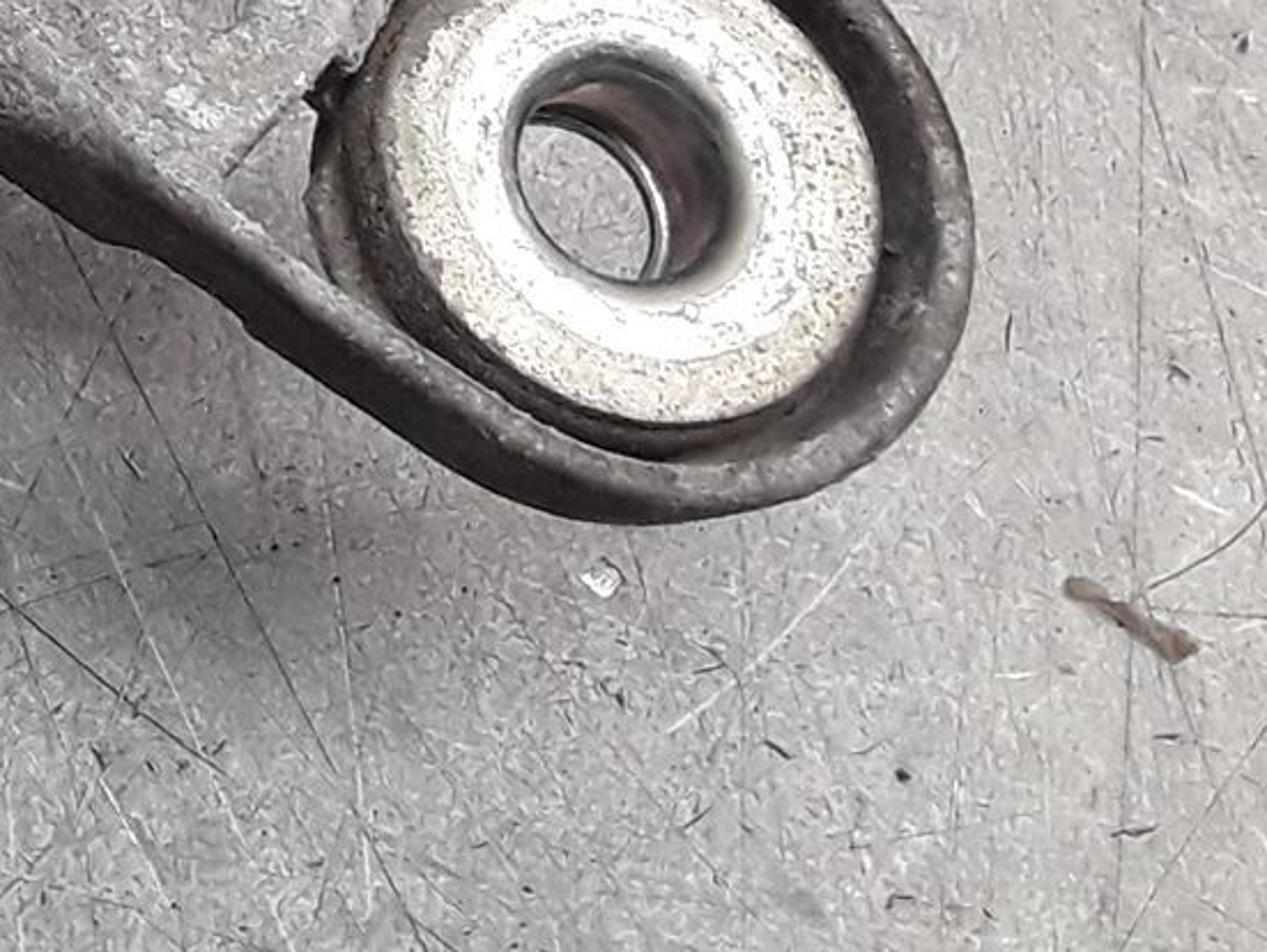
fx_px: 3809
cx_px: -973
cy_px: -701
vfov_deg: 13.0
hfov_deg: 16.1
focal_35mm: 104
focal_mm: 2.91
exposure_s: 1/100
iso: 64
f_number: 1.9
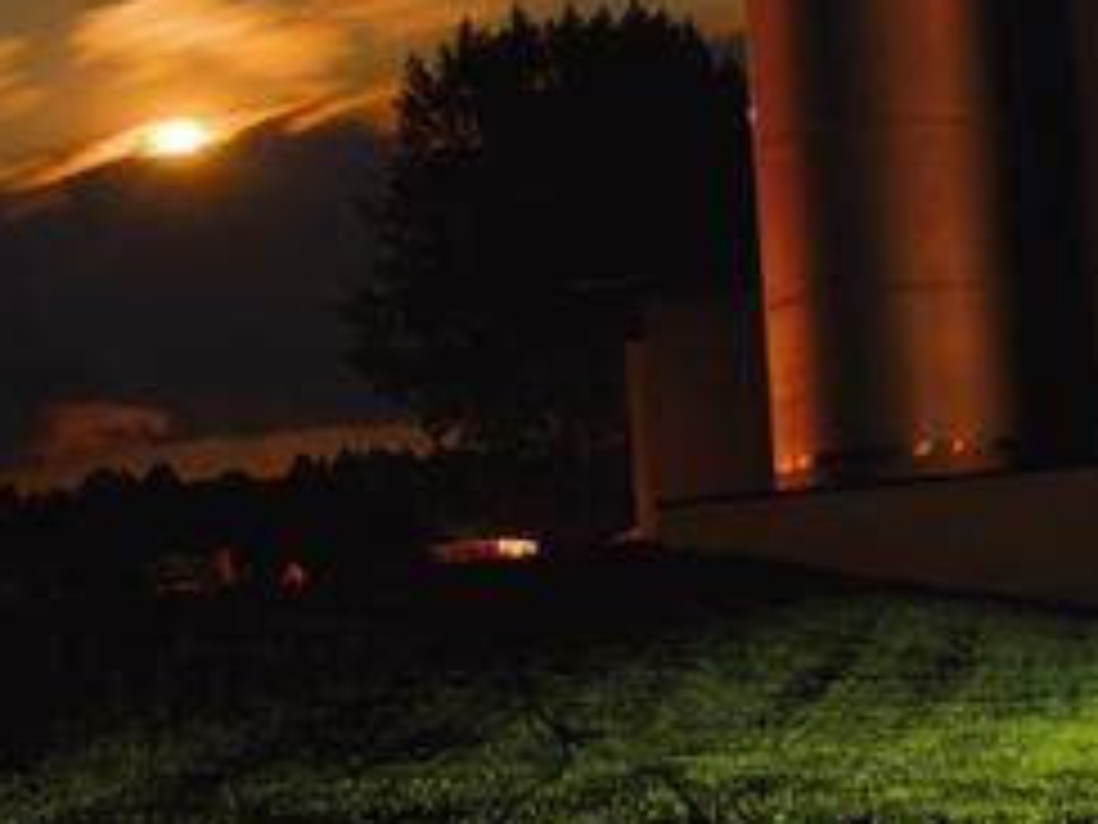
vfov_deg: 16.9
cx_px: 1400
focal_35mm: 86
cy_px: 126
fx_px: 2740
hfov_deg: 20.8
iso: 200
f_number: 7.1
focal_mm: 21
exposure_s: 30
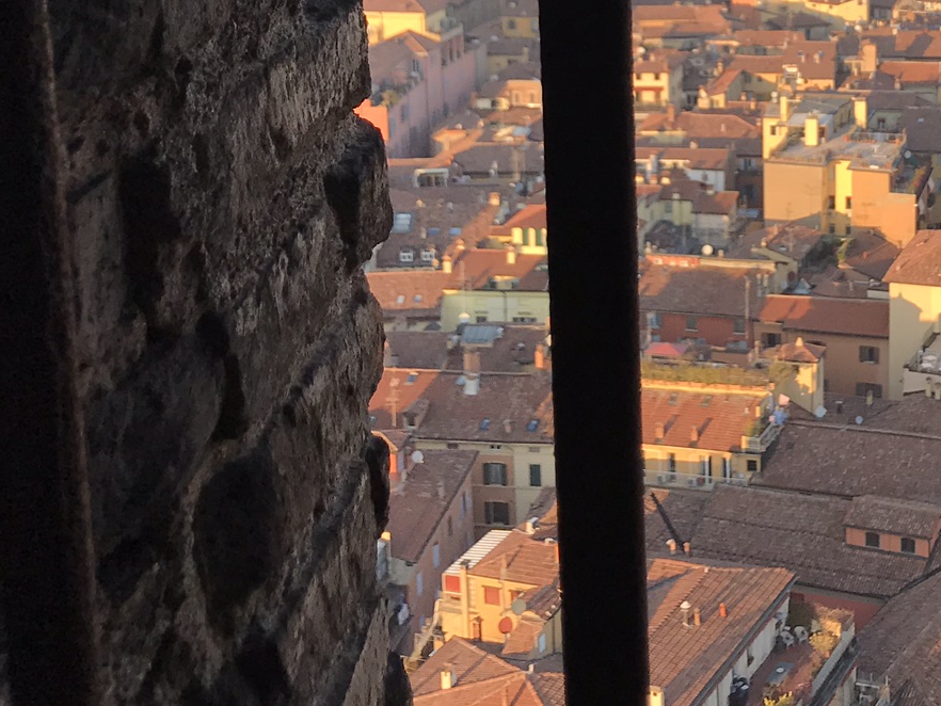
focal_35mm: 65
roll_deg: -0.6
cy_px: 33
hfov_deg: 27.8
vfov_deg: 21.9
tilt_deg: -10.1
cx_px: 968
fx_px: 1767
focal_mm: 3.99
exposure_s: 1/709
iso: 20
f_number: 1.8
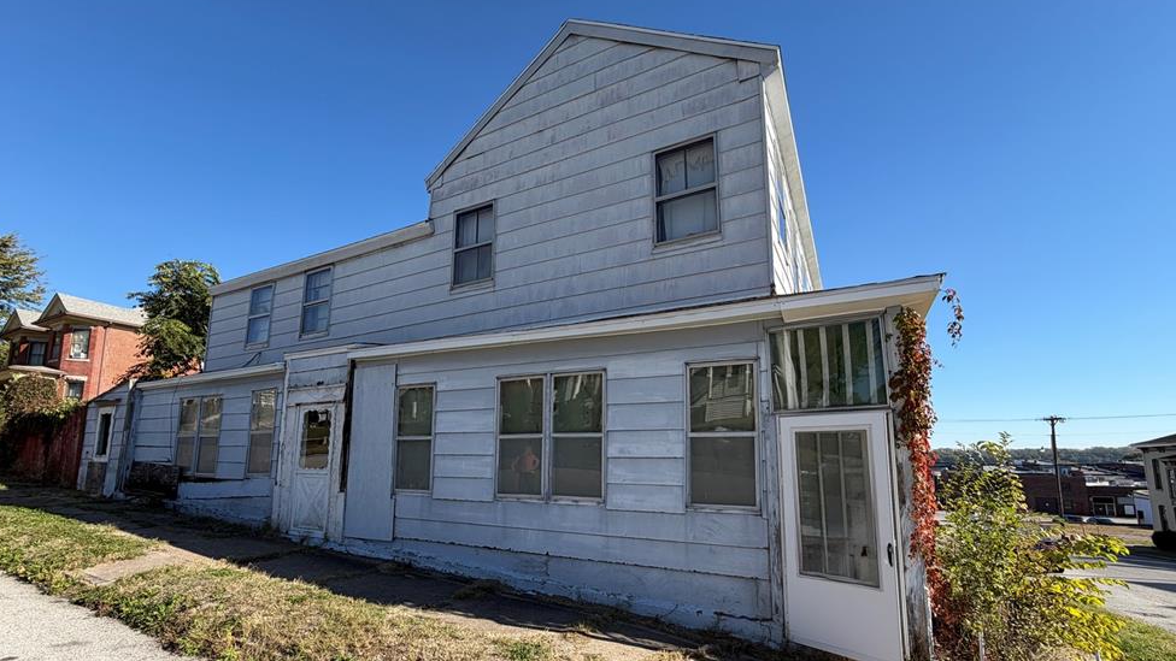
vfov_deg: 66.5
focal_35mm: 16
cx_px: 598
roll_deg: +0.1
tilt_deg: +8.0
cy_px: 393
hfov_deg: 99.4
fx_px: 499
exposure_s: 1/770
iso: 32
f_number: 2.2
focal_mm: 2.22
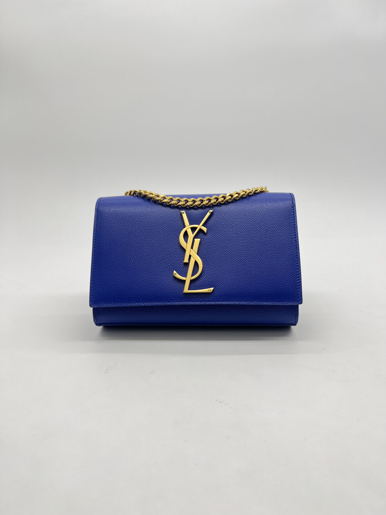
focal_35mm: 26
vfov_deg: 67.3
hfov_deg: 53.1
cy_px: 258
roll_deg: +0.9
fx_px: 387
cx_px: 193
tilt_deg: -15.3
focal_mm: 5.7
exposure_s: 1/173
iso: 40
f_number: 1.5
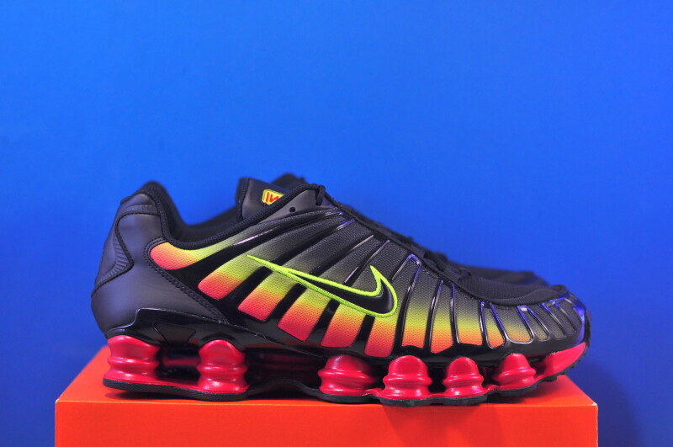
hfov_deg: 27.0
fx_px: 1400
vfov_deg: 18.1
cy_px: 224
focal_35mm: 75
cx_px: 336
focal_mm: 50
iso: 250
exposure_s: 1/320
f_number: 2.5
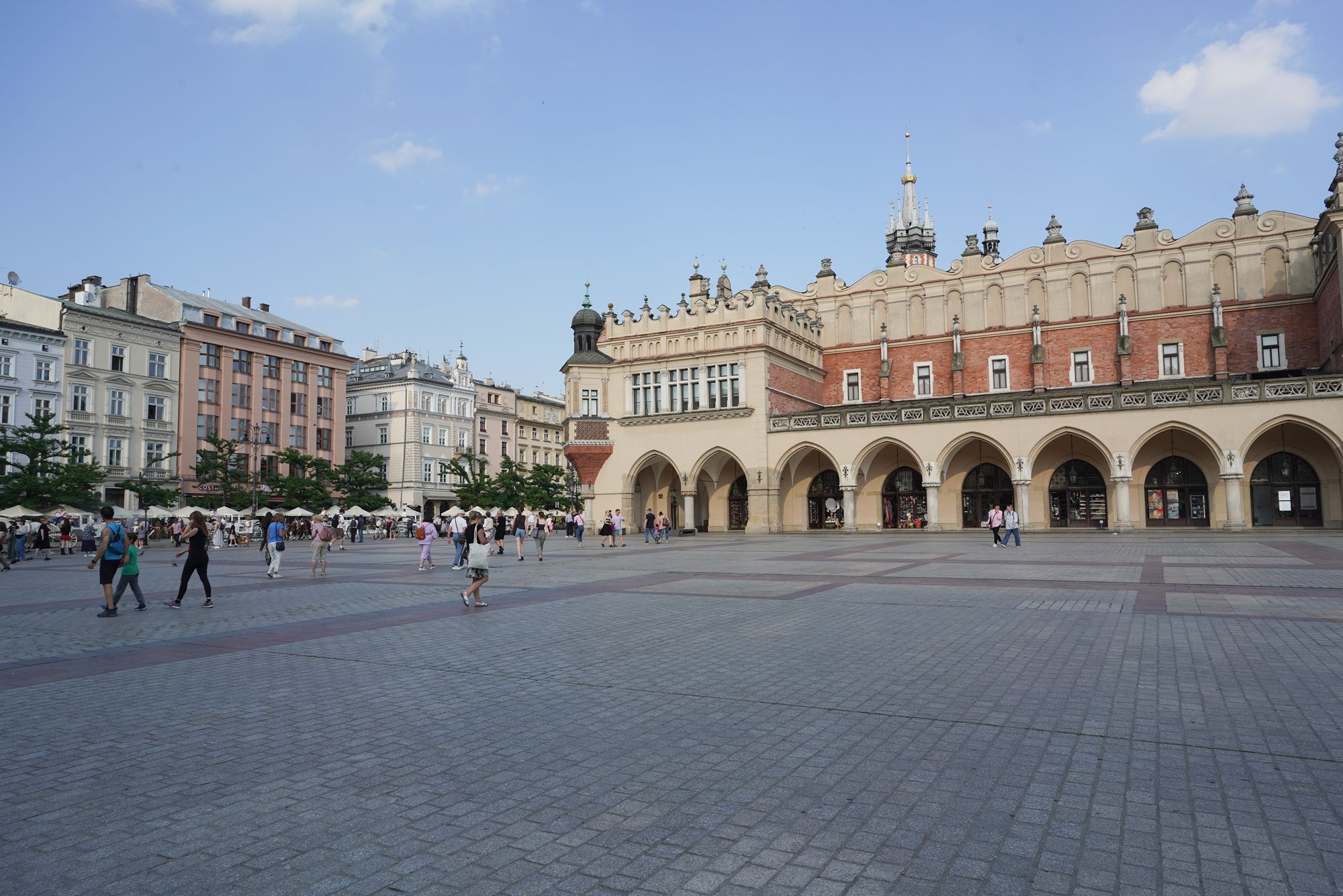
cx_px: 672
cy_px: 448
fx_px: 895
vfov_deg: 53.1
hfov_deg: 73.7
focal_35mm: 24
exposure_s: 1/100
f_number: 13
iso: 100
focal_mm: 24
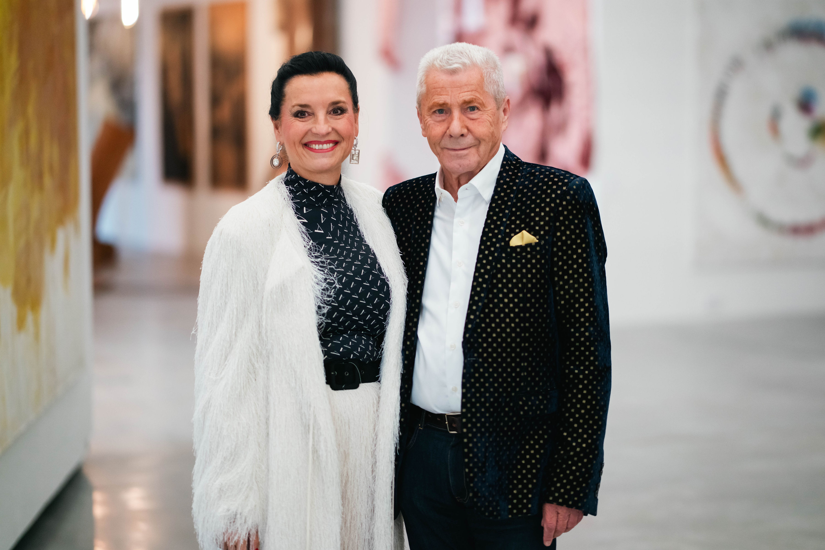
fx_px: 2144
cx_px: 454
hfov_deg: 21.8
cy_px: 249
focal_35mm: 94
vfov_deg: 14.6
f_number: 1.4
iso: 1250
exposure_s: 1/320
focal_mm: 85
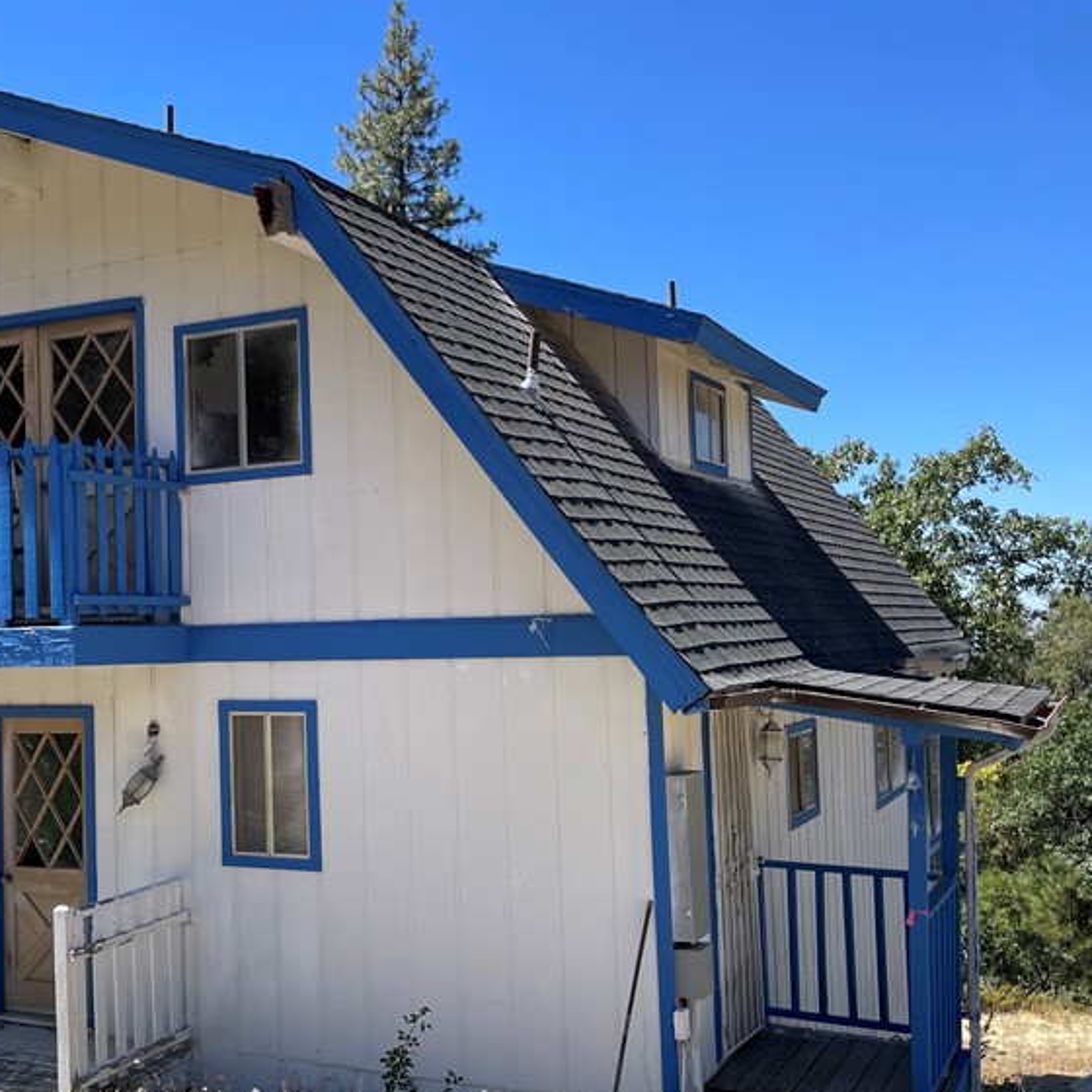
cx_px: 285
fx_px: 1499
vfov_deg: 40.0
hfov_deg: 39.1
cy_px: 606
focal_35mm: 42
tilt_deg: +2.4
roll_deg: +1.0
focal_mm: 4.2
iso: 32
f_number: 1.6
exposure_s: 1/1984
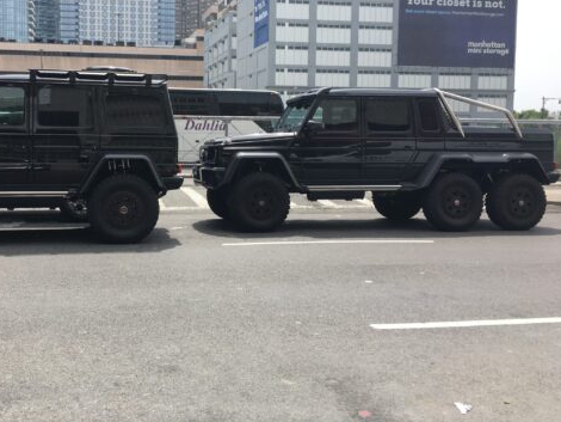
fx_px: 600
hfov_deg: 49.6
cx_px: 209
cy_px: 164
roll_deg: +0.0
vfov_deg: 38.5
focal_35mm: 37
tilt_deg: -2.8
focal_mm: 4.15
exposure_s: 1/938
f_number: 2.2
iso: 25
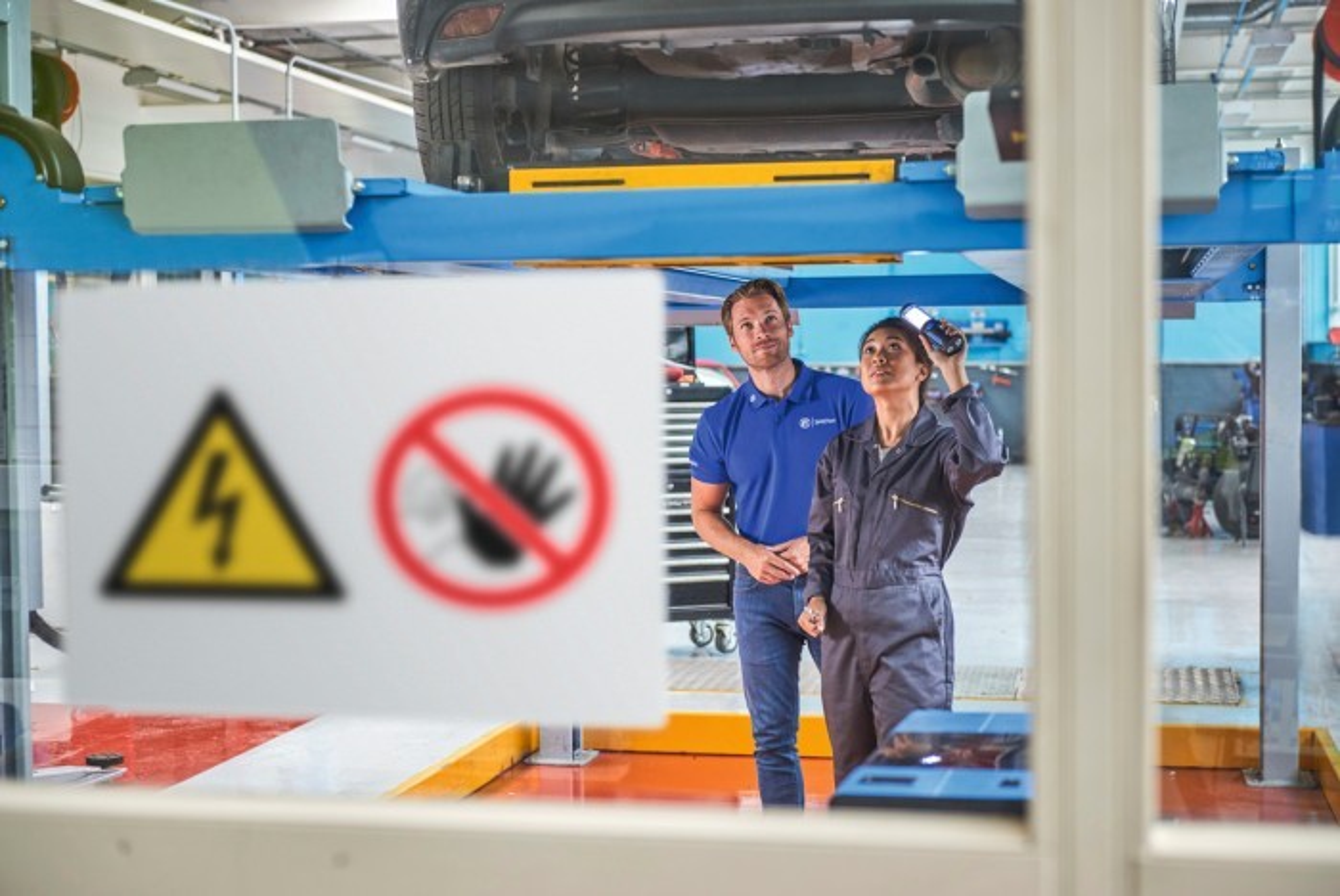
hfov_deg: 36.2
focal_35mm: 55
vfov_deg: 24.7
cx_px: 670
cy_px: 448
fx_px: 2049
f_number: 3.2
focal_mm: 55
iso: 500
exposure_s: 1/100
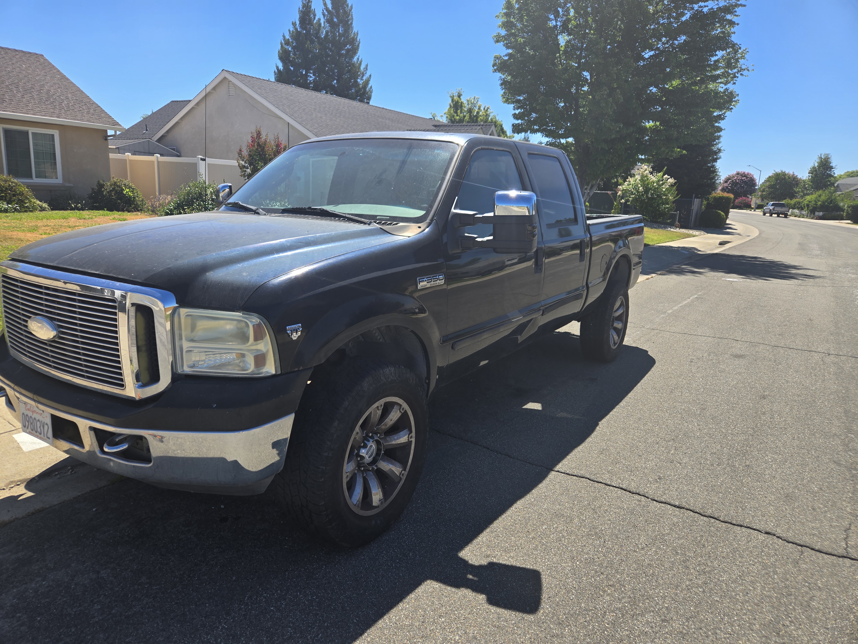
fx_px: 570
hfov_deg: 73.9
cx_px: 429
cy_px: 322
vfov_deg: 58.9
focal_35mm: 23
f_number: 1.8
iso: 25
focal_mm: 5.4
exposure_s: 1/1182
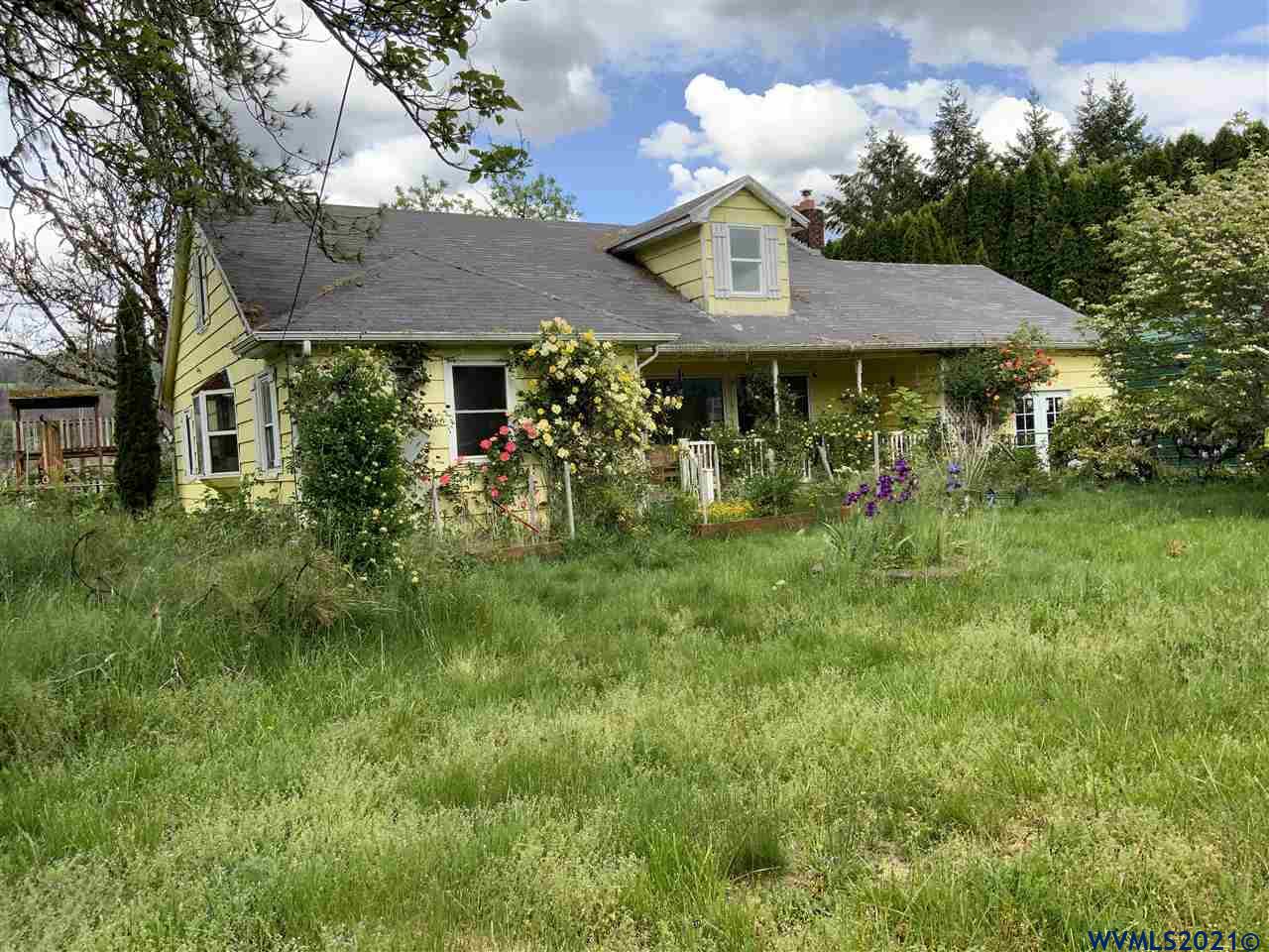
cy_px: 476
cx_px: 634
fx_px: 1063
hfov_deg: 61.7
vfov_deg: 48.2
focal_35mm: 29
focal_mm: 3
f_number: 1.8
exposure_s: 1/728
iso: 16
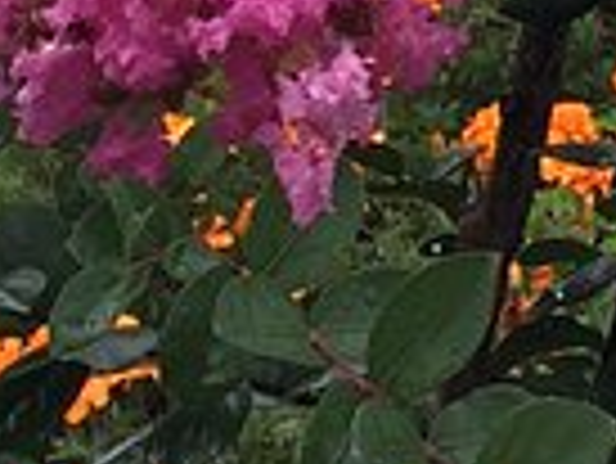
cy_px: -991
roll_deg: -0.7
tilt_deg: -3.1
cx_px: 585
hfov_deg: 9.1
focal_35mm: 216
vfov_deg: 6.3
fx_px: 3847
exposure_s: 1/276
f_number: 2.2
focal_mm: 4.15
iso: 32
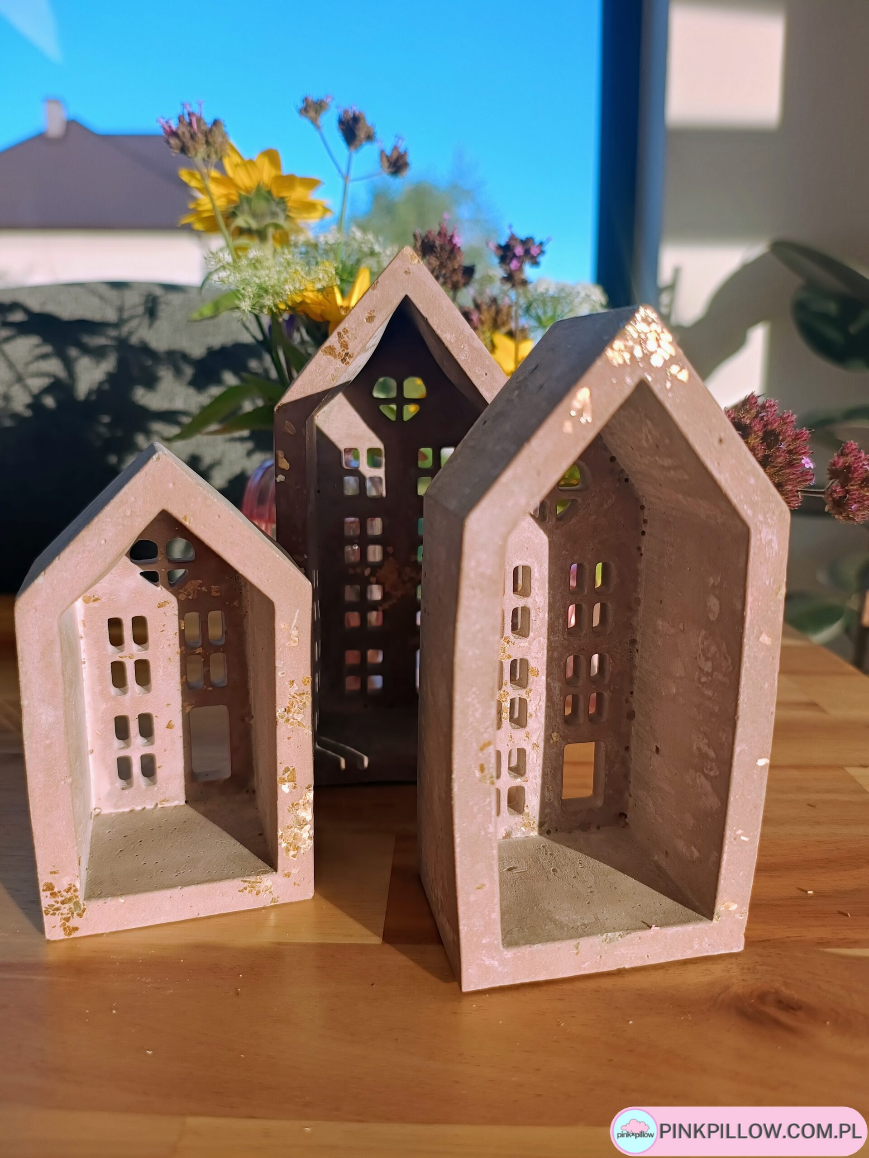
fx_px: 803
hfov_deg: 56.8
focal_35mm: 24
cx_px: 434
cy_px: 579
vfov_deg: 71.6
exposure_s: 1/473
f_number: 1.4
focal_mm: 5.89
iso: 103
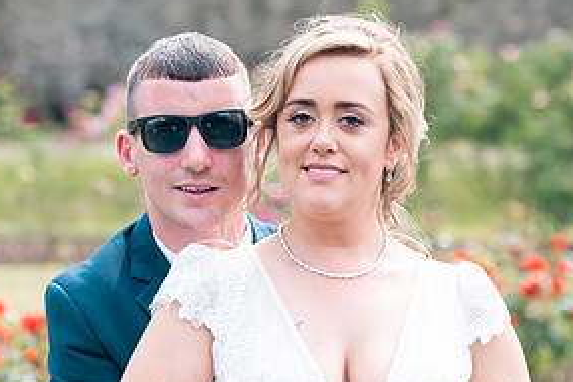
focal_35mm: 187
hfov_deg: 11.0
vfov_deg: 7.3
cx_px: 265
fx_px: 2976
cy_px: 280
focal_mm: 92
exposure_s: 1/250
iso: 80
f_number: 3.5
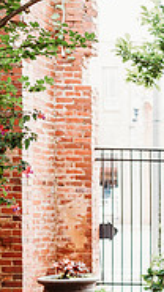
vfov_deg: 26.3
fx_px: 611
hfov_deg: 12.3
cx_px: 386
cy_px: 236
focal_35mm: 79
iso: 400
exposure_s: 1/160
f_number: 2.8
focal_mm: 24
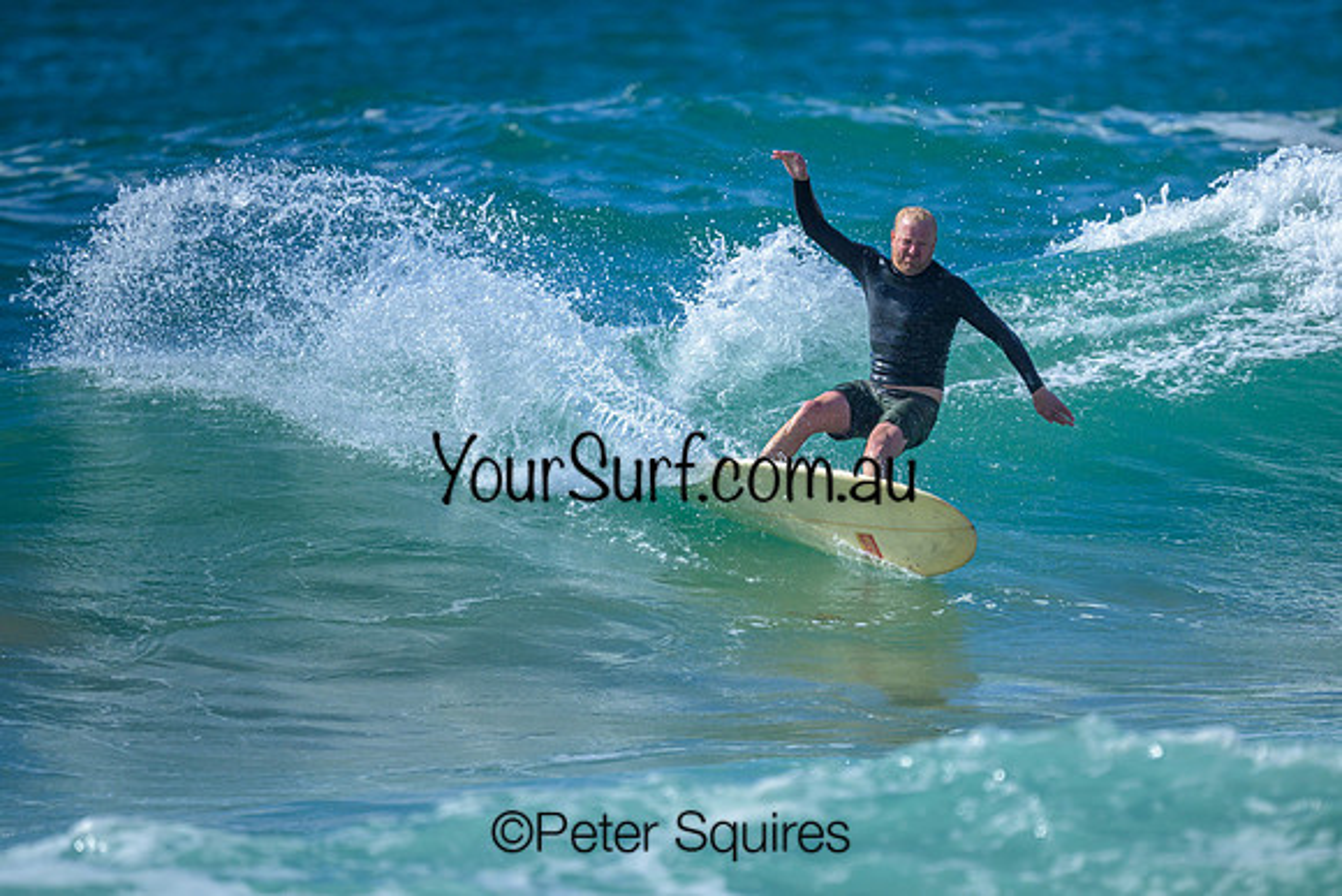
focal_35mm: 1099
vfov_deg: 1.3
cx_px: 866
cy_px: 517
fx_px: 40977
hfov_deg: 1.9
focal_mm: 800
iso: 220
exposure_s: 1/2000
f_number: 6.3
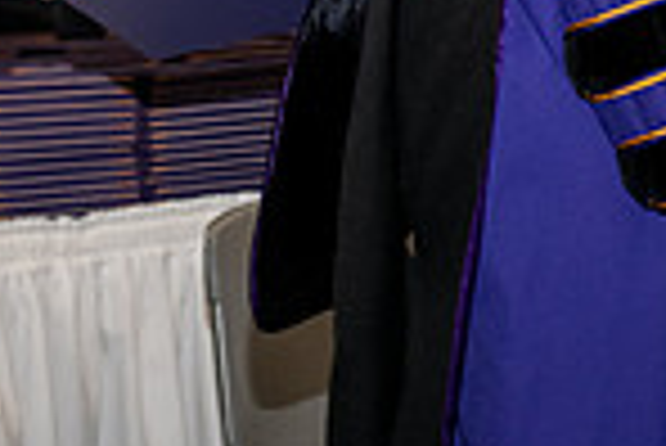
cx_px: 945
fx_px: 5666
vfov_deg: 4.5
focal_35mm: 306
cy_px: -385
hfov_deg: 6.6
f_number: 5.6
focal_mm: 78
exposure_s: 1/200
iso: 1600
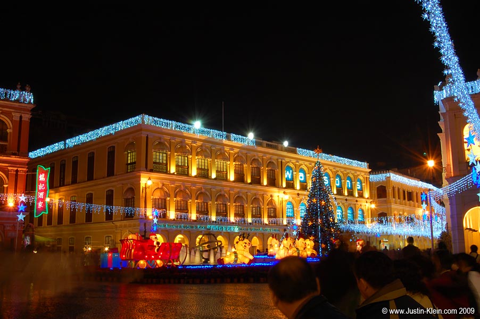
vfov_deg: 34.2
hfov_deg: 49.6
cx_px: 240
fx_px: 520
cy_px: 160
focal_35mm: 39
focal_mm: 26
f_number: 25
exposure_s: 5
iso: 200
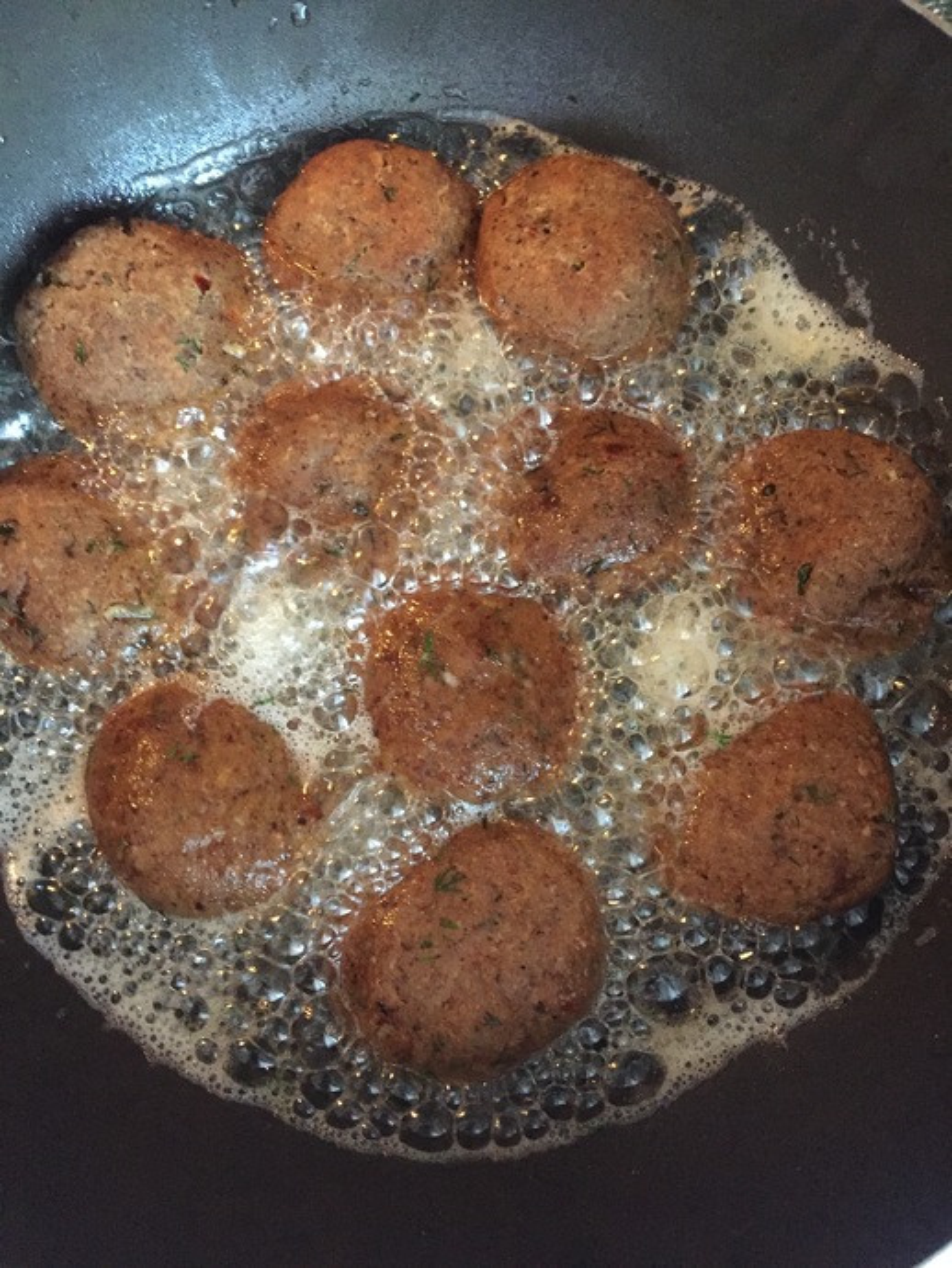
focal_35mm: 29
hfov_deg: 48.3
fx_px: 1063
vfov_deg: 61.6
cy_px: 634
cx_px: 476
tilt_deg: -75.2
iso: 400
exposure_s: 1/17
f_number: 2.2
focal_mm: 4.15
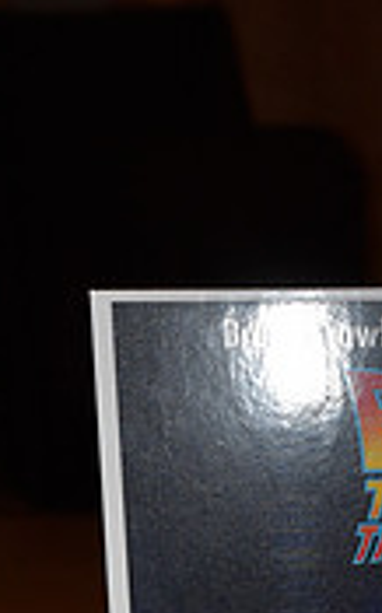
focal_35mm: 135
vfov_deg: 14.1
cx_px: 573
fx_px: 2254
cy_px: 1012
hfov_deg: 9.4
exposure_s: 1/60
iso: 800
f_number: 7.1
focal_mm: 40
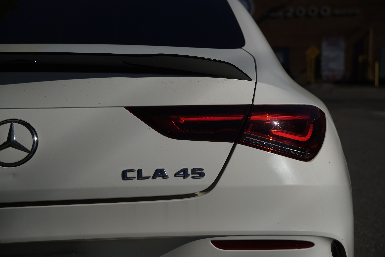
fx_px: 802
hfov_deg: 27.0
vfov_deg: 18.2
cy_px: 128
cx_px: 192
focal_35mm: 75
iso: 100
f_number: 4
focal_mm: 50
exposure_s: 1/160
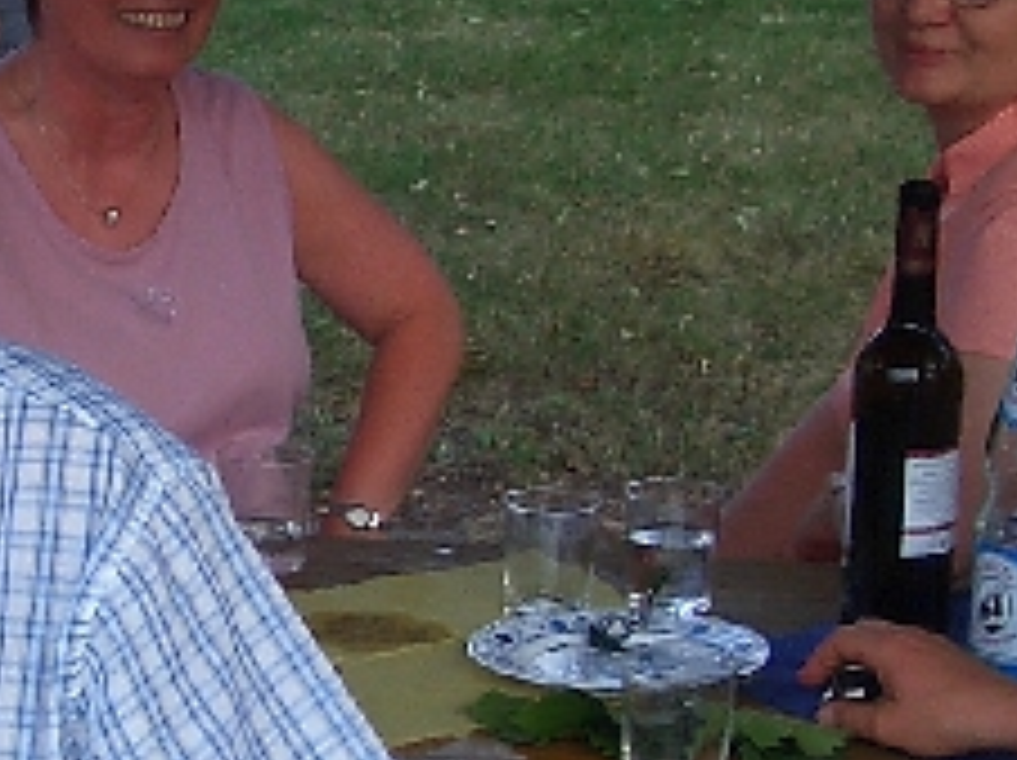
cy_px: 540
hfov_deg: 15.6
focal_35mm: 124
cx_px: 9
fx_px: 3639
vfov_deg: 11.9
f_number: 2.6
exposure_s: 1/125
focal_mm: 5.8
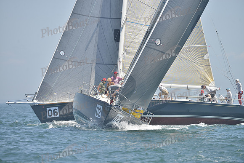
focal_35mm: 240
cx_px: 122
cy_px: 82
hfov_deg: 8.6
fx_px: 1627
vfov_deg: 5.7
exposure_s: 1/1000
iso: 280
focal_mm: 240
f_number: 6.3
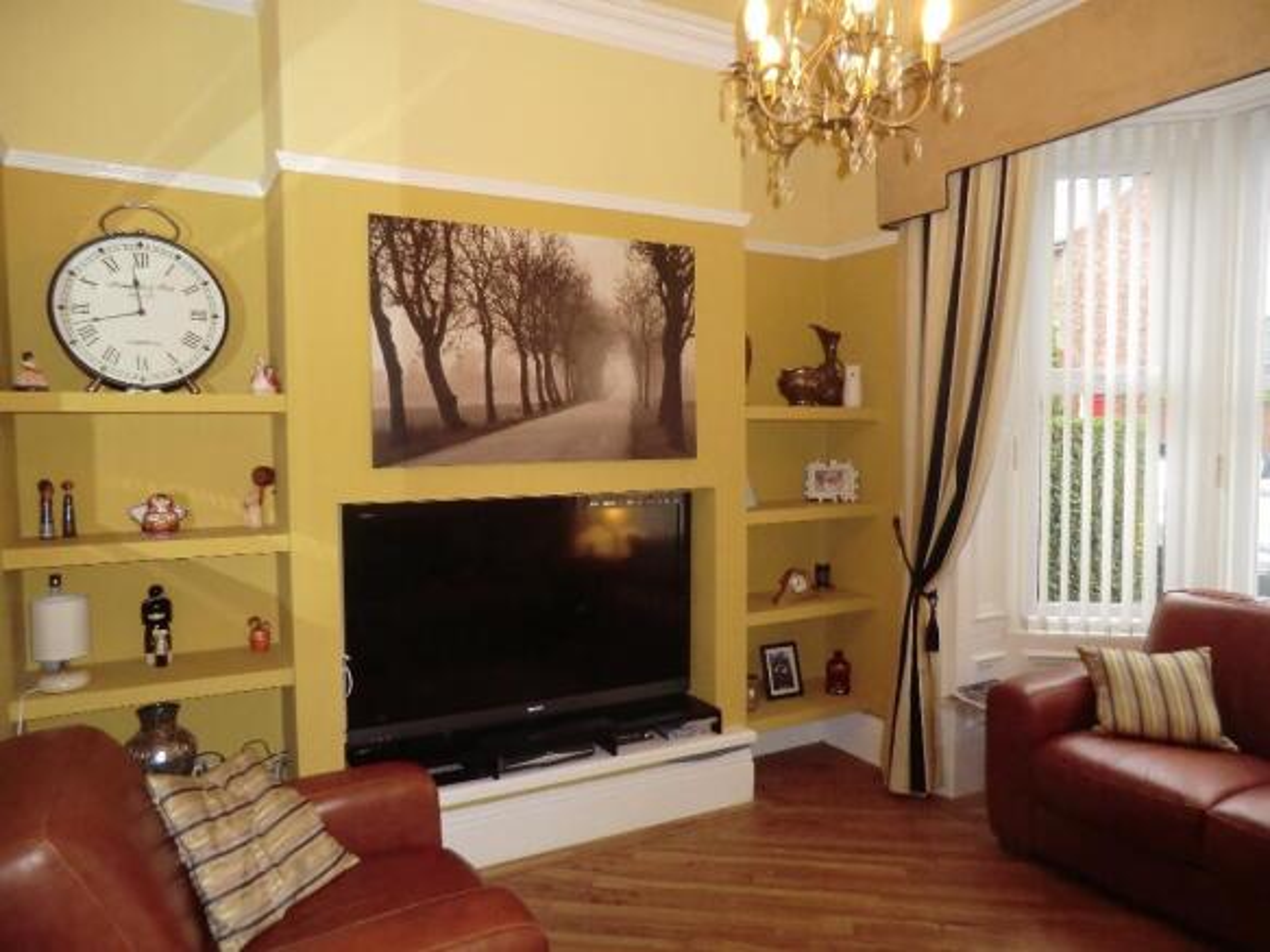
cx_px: 635
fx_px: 880
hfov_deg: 71.6
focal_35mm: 24
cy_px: 476
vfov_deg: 56.8
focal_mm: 4.3
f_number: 3.2
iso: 400
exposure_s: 1/50
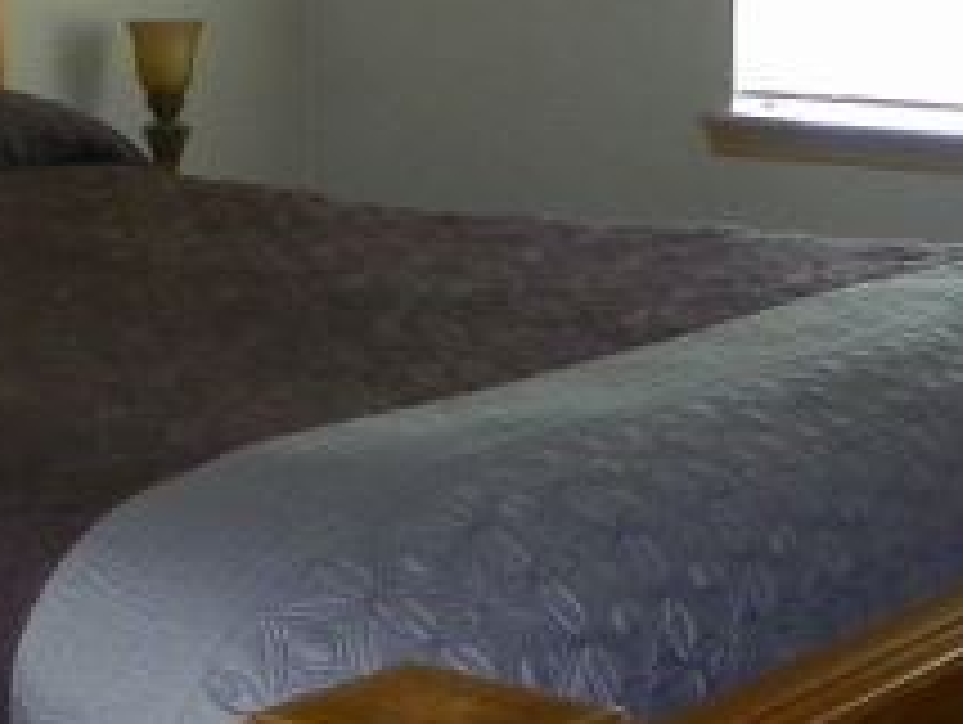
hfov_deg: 19.5
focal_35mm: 97
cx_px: -32
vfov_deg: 15.2
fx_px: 2702
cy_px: 220
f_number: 2.8
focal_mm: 4.6
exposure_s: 1/30
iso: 200
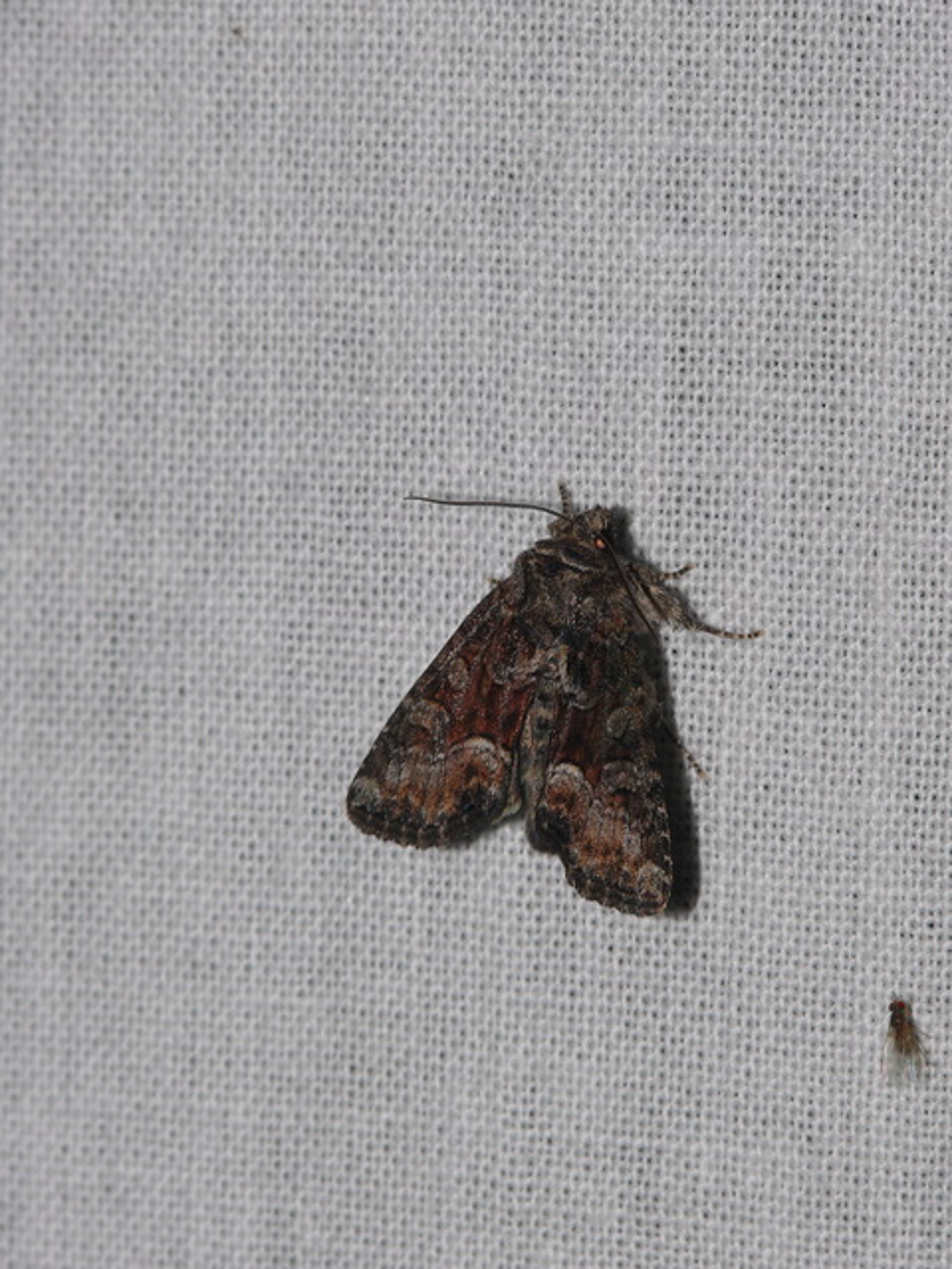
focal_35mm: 243
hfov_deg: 6.1
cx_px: 476
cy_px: 634
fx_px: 8911
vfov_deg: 8.1
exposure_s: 1/640
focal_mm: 51.4
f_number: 11
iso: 100
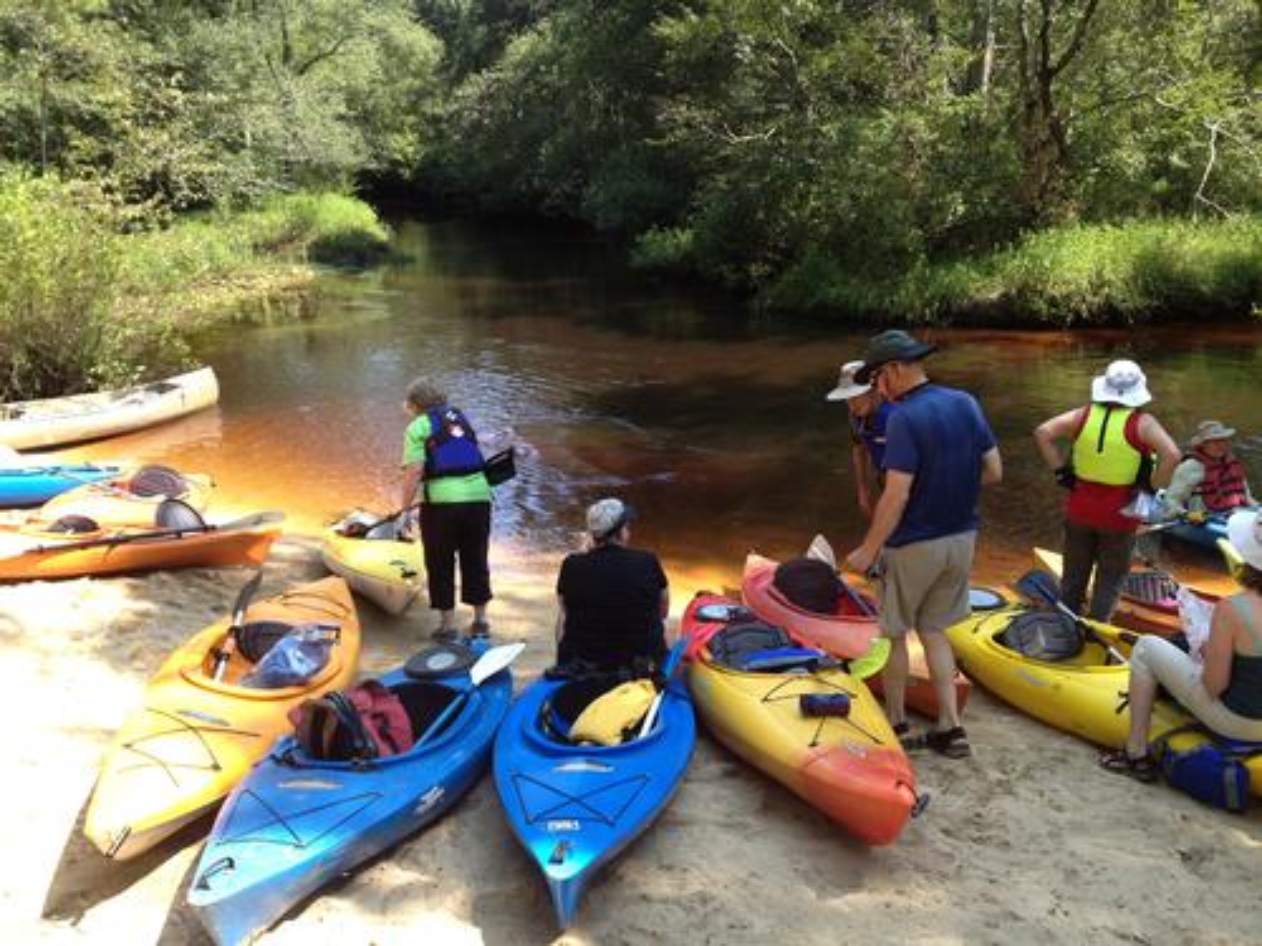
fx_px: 1276
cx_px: 631
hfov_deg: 52.6
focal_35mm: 35
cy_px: 473
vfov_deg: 40.7
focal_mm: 4.28
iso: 50
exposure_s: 1/286
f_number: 2.4
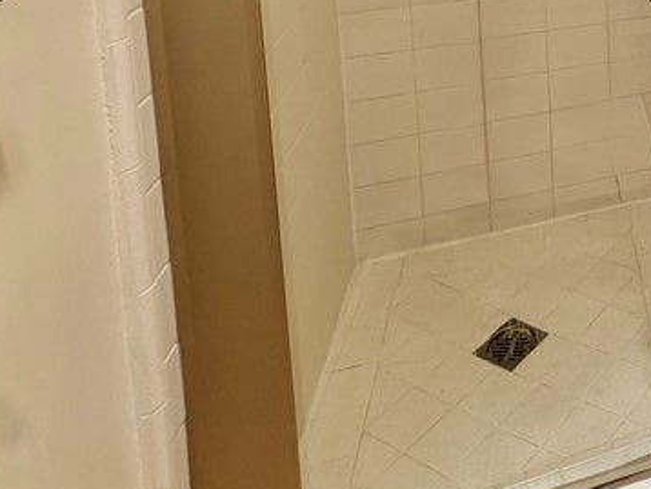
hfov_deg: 34.8
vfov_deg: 28.1
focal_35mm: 40
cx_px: 820
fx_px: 753
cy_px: -182
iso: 100
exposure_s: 1/120
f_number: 2.2
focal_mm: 2.22
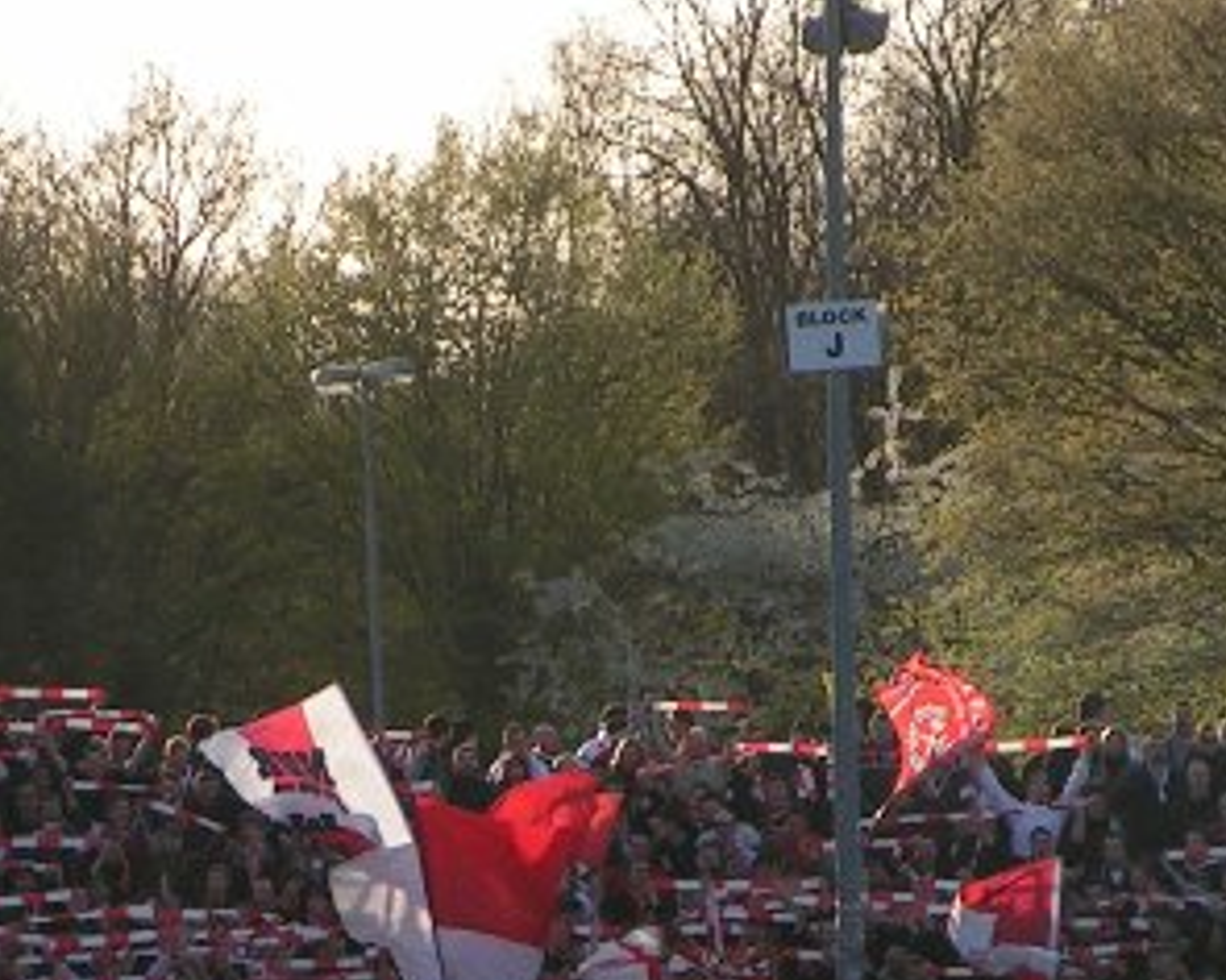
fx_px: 18904
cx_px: 461
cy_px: 693
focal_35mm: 521
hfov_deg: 3.7
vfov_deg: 3.0
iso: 50
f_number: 5
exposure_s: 1/320
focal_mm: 30.1
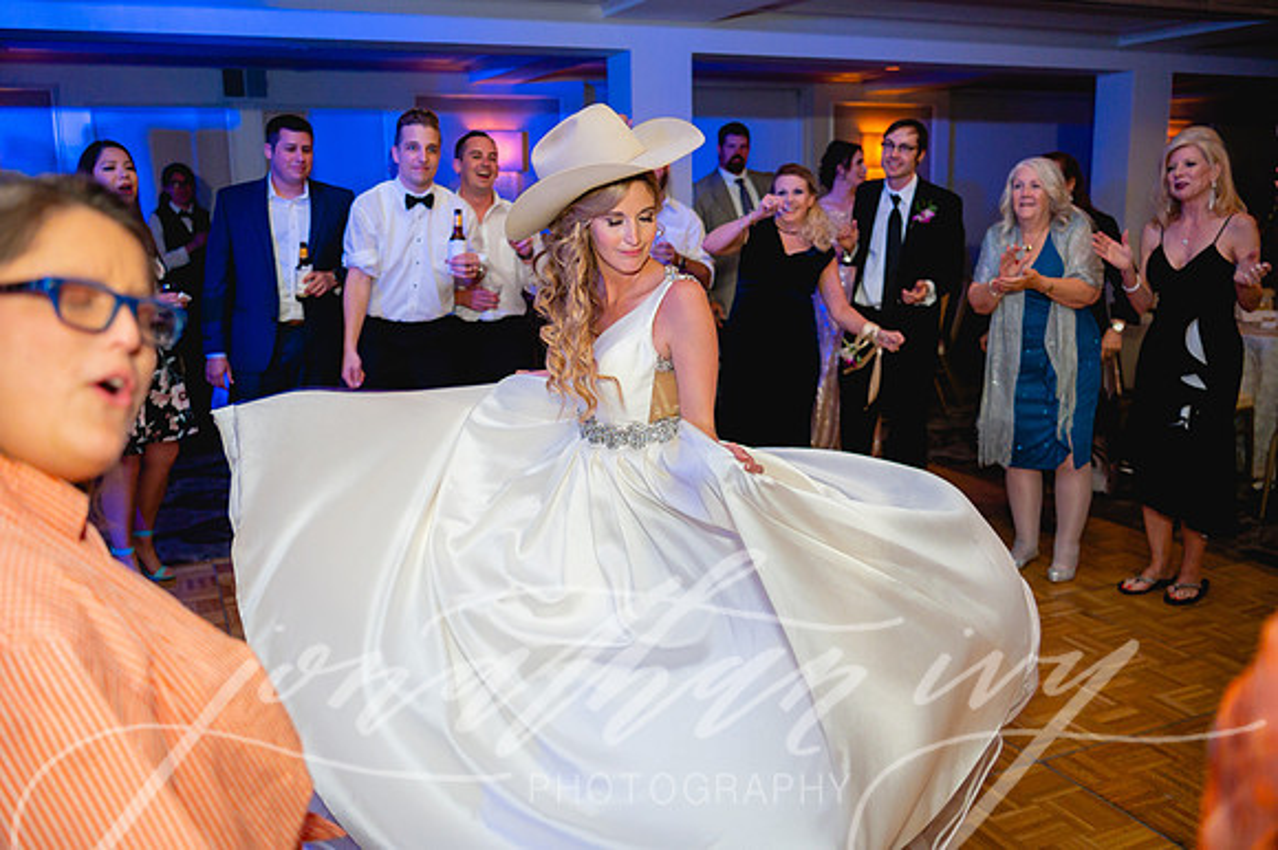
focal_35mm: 32
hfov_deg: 58.7
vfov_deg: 41.1
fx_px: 1135
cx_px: 639
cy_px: 425
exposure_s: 1/80
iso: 2500
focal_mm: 32
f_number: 2.8
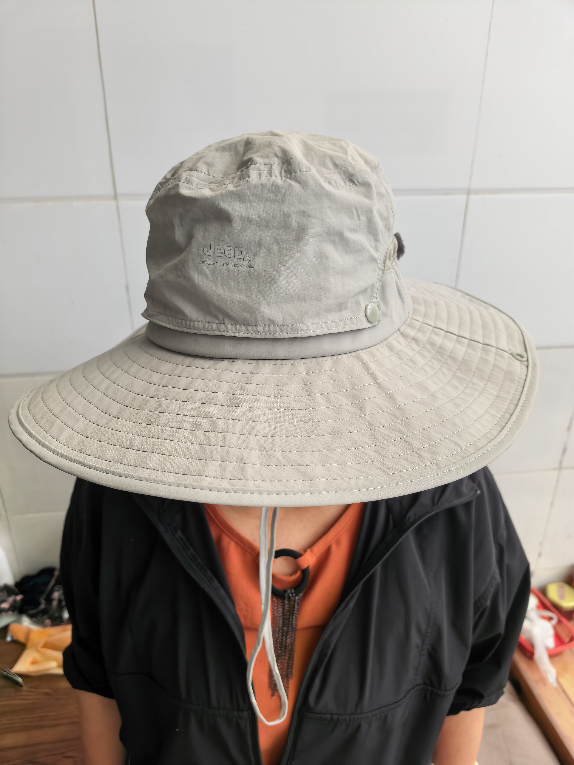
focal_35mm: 24
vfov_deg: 71.6
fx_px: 531
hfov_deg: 56.8
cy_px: 382
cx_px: 287
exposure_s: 1/286
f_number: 2
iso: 50
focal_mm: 5.75
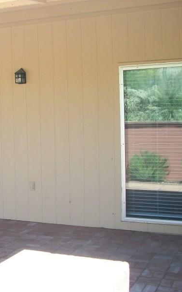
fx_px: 461
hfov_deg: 21.1
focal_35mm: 58
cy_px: 135
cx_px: -24
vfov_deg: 35.1
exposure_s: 1/125
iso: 80
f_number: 2.9
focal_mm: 5.7
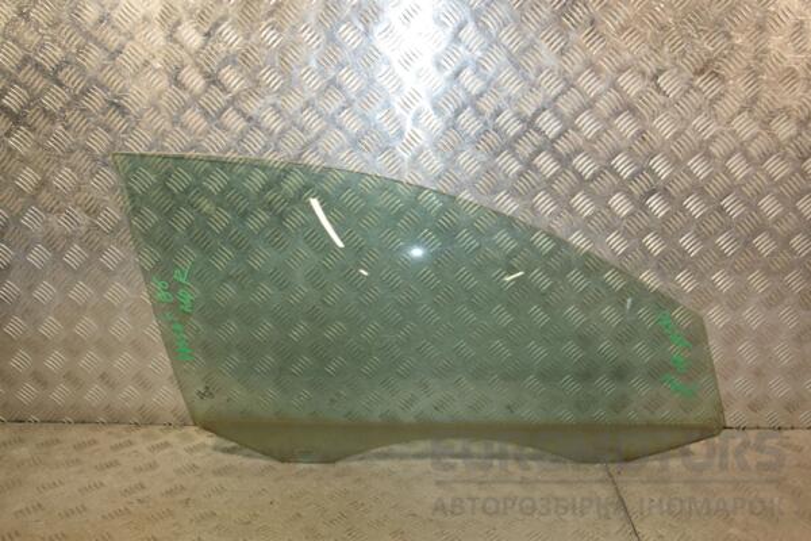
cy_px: 270
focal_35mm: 33
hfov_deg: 57.2
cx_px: 406
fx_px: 743
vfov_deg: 40.0
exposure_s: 1/200
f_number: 5.6
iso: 800
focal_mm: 22
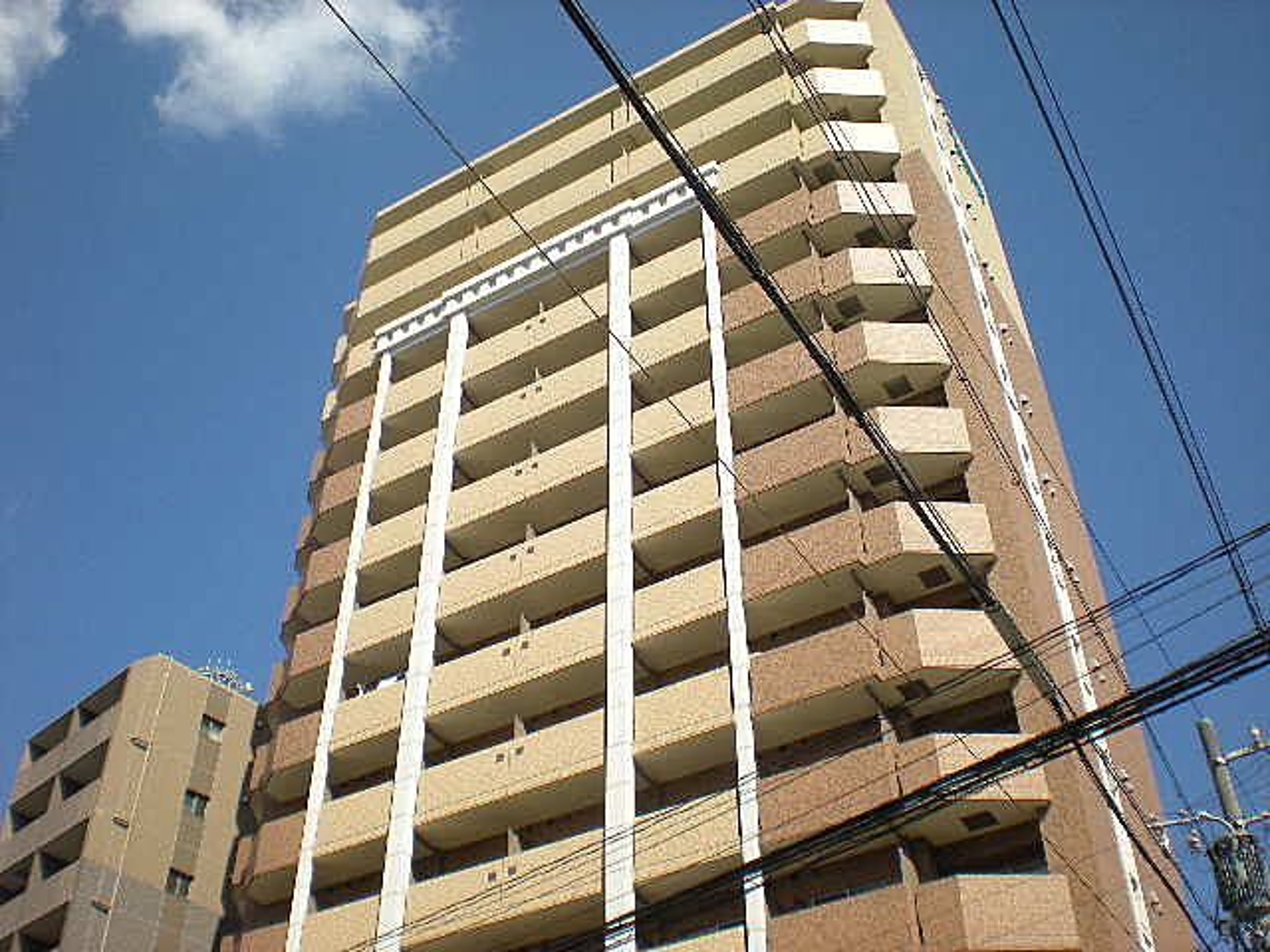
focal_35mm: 38
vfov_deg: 37.7
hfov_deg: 49.0
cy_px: 476
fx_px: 1394
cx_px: 635
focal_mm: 6.3
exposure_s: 1/592
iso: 89
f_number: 4.6
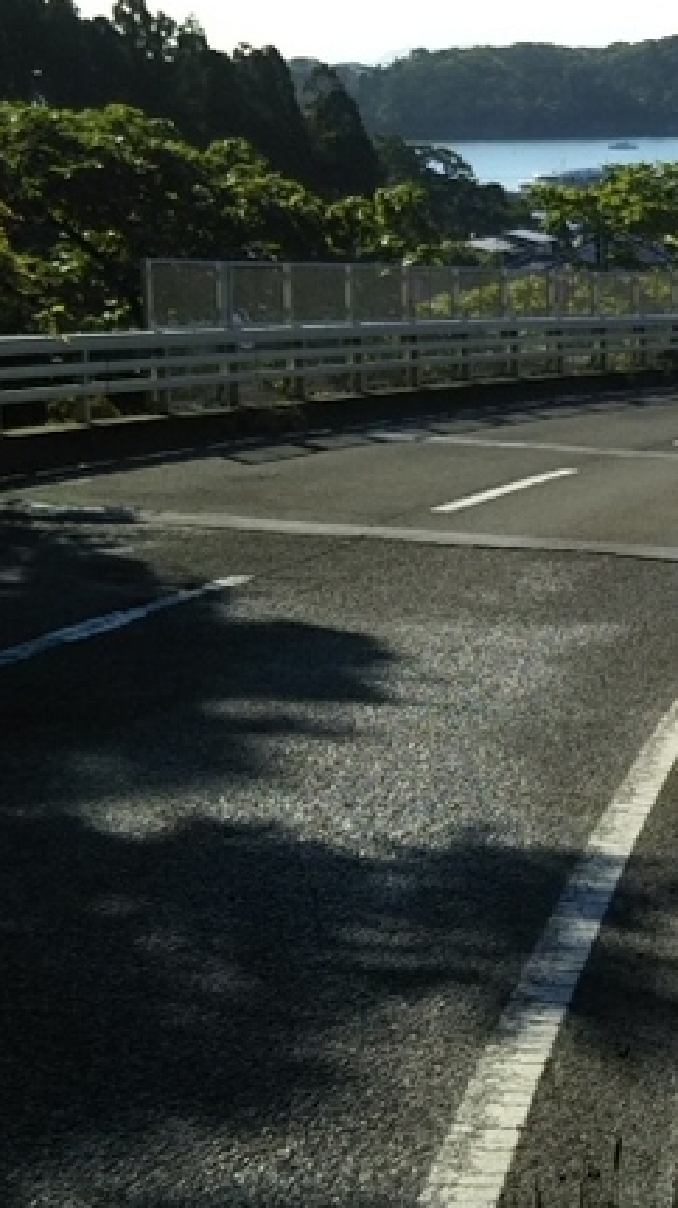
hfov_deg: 13.0
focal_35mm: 91
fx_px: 2912
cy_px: 440
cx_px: 804
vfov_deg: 23.4
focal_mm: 4
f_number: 2.2
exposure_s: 1/1248
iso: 25
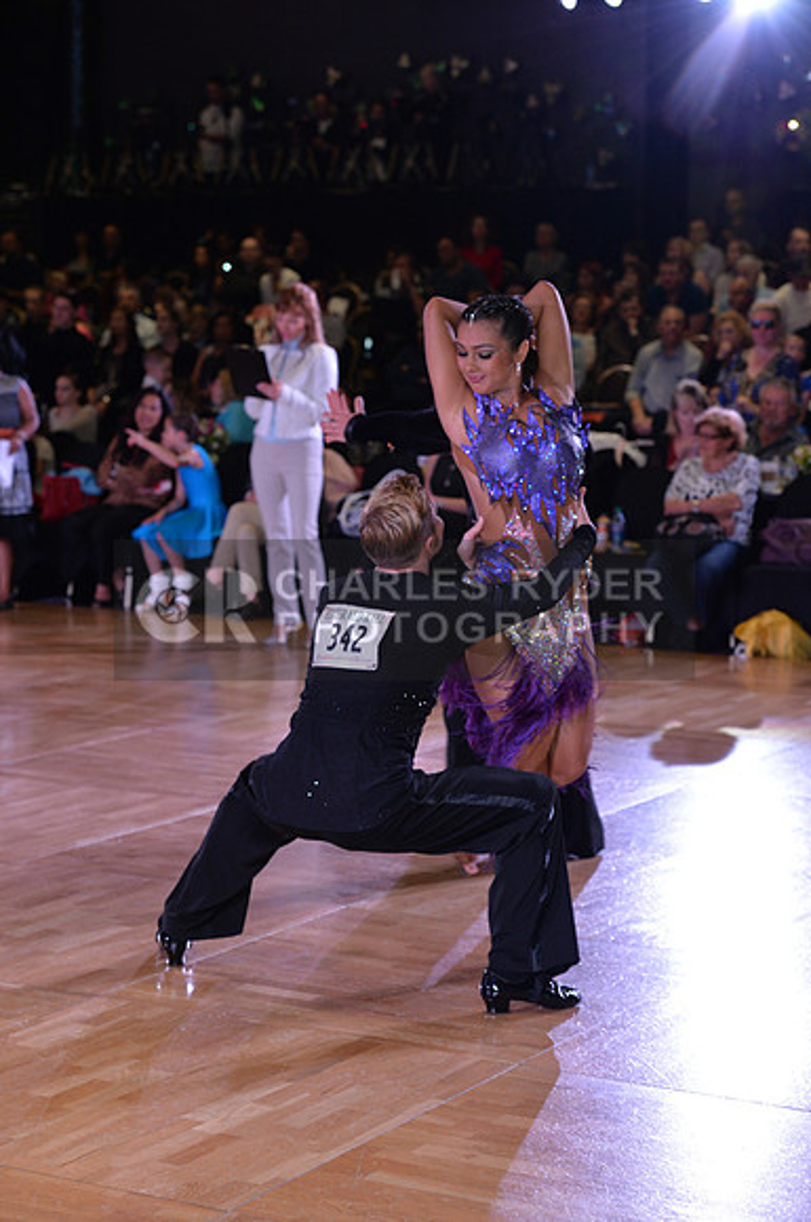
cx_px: 406
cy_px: 611
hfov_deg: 17.0
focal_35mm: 80
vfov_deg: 25.4
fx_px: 2711
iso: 1600
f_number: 4.5
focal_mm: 80
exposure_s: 1/250
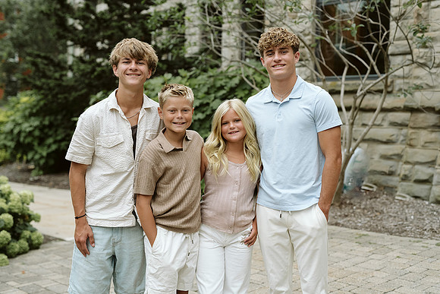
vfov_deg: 27.0
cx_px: 220
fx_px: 611
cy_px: 147
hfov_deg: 39.6
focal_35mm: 50
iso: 640
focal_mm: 50
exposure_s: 1/250
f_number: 2.8
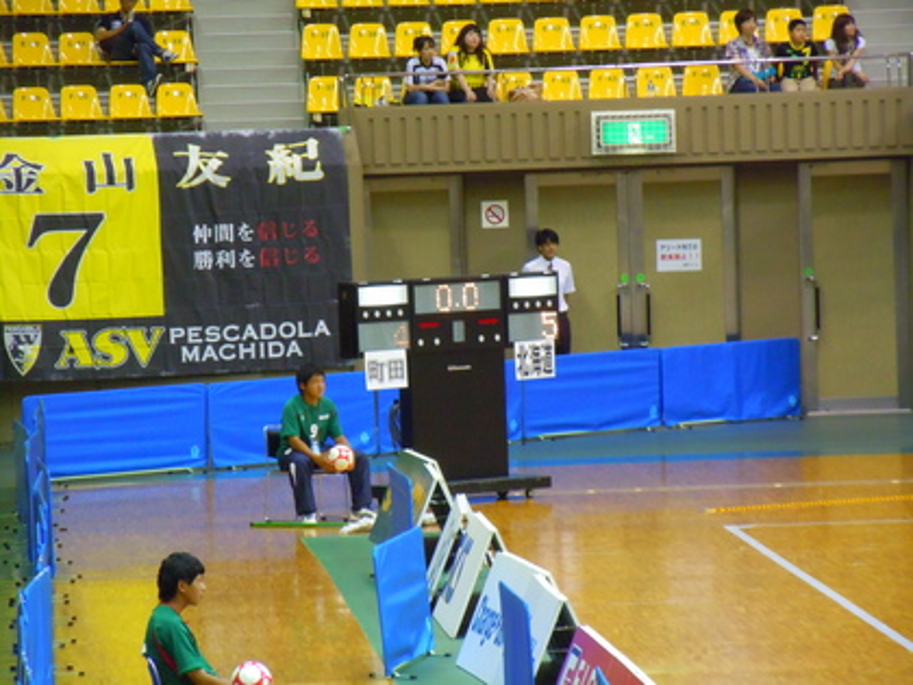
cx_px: 456
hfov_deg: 6.6
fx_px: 7913
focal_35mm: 300
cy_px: 342
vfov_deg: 5.0
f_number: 5.6
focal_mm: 54
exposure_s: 1/30
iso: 800
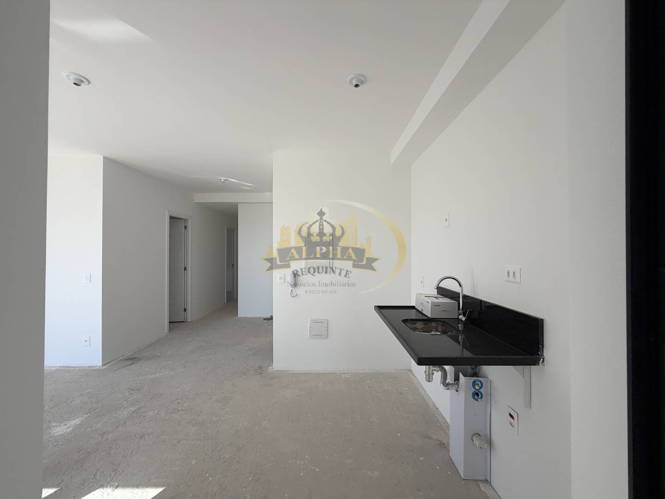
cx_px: 332
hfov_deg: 102.1
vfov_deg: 85.7
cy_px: 250
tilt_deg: -1.7
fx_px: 269
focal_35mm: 14
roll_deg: +1.3
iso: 64
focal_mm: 2.22
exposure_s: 1/430
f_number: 2.2
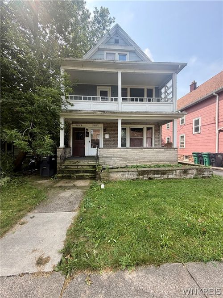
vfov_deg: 102.1
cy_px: 149
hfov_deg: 85.7
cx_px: 112
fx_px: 120
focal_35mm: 14
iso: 50
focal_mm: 2.22
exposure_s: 1/502
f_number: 2.2
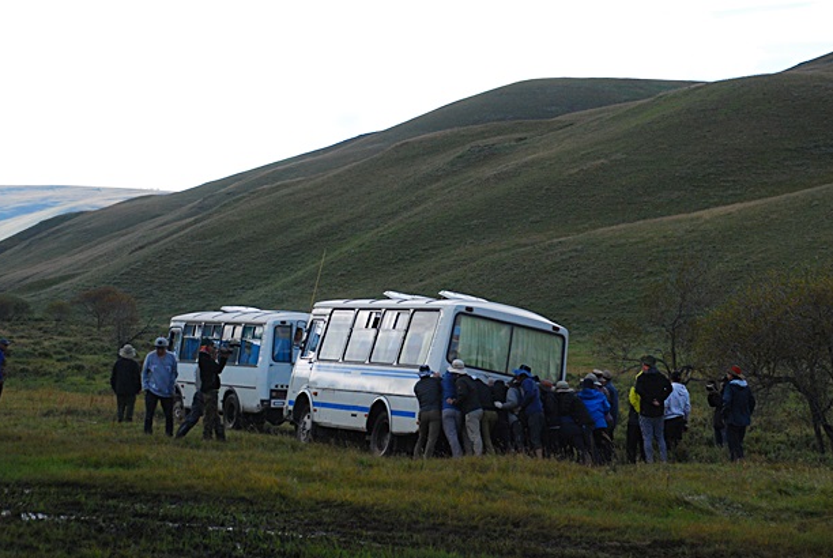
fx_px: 2271
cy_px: 278
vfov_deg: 14.0
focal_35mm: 98
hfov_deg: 20.8
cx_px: 485
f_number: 5.6
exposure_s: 1/800
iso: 400
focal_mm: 50
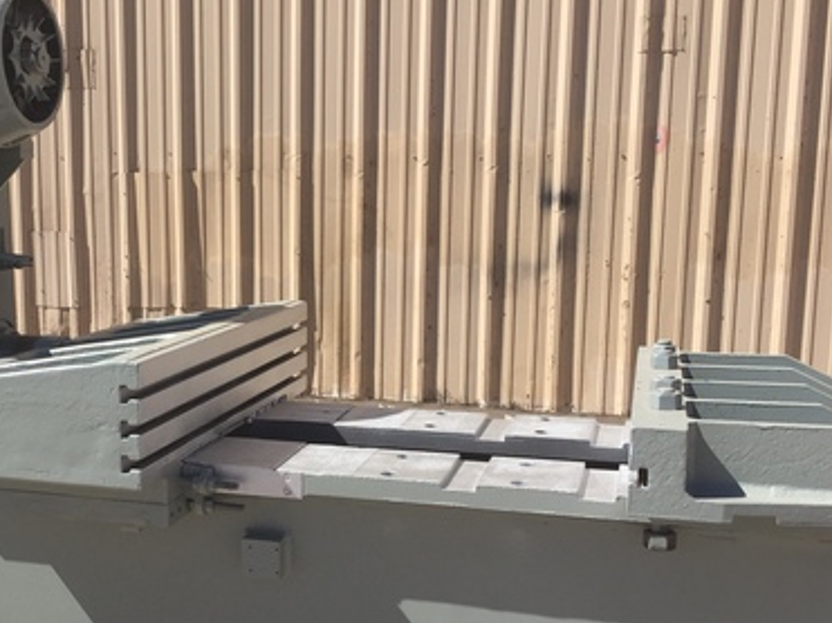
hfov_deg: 37.3
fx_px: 1201
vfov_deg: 29.0
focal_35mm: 50
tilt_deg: -11.0
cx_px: 206
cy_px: 379
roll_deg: +0.2
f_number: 2.2
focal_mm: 4.15
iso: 32
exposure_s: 1/2639
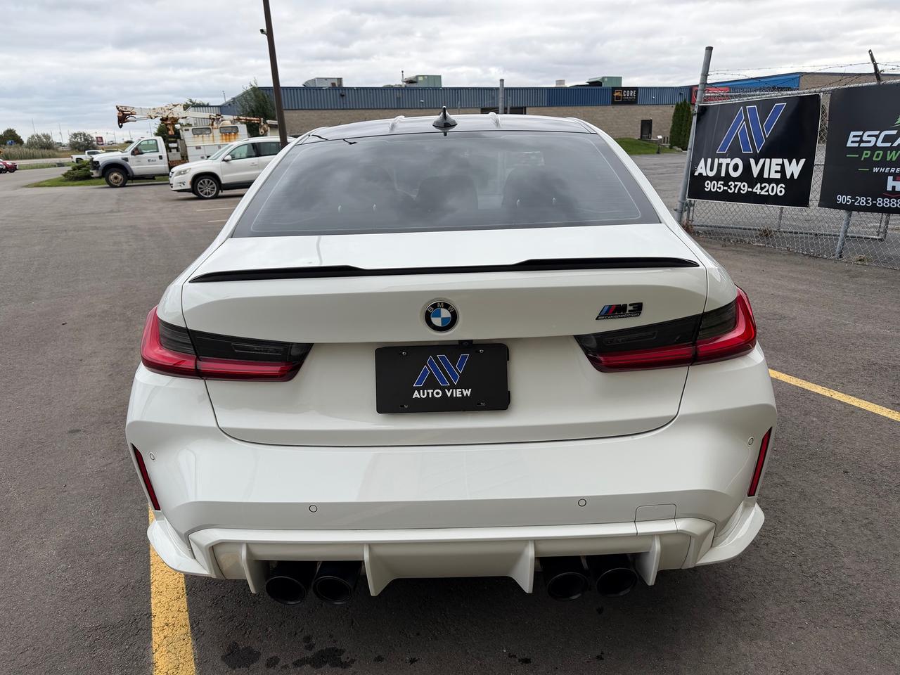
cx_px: 450
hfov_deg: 71.6
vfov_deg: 56.8
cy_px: 338
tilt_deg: -16.6
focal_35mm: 24
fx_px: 624
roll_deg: +2.4
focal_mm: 6.76
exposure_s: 1/1689
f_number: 1.78
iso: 80
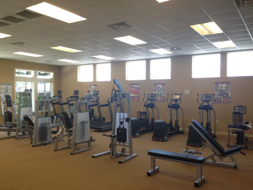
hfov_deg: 55.4
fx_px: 241
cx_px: 126
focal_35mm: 33
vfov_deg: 42.9
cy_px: 95
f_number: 2.4
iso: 50
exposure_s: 1/24
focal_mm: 4.12
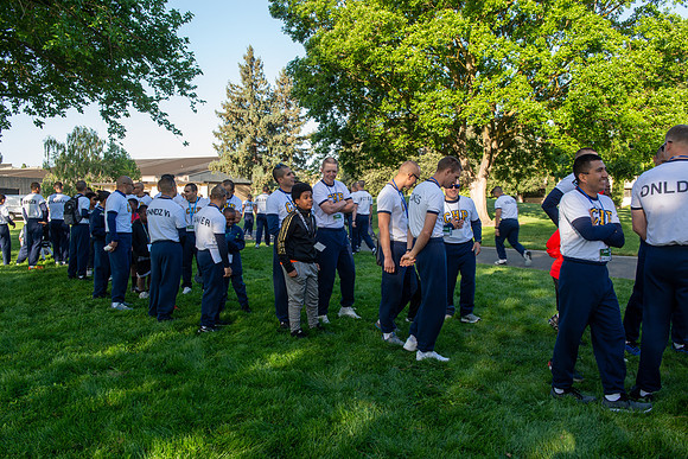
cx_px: 344
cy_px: 230
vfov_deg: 41.1
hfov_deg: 58.7
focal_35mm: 32
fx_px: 612
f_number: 8
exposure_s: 1/60
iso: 200
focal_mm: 32
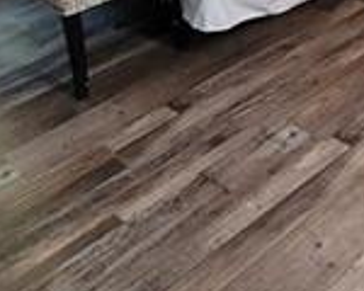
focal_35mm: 65
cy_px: -158
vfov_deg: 20.0
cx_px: 286
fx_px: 700
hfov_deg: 28.6
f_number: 2.2
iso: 400
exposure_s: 1/30
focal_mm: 2.2
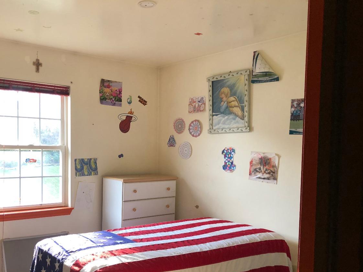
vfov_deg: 39.3
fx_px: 378
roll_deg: +0.9
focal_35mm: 36
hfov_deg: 50.8
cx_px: 135
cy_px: 174
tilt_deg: -3.6
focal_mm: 4
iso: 32
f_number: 1.8
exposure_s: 1/30
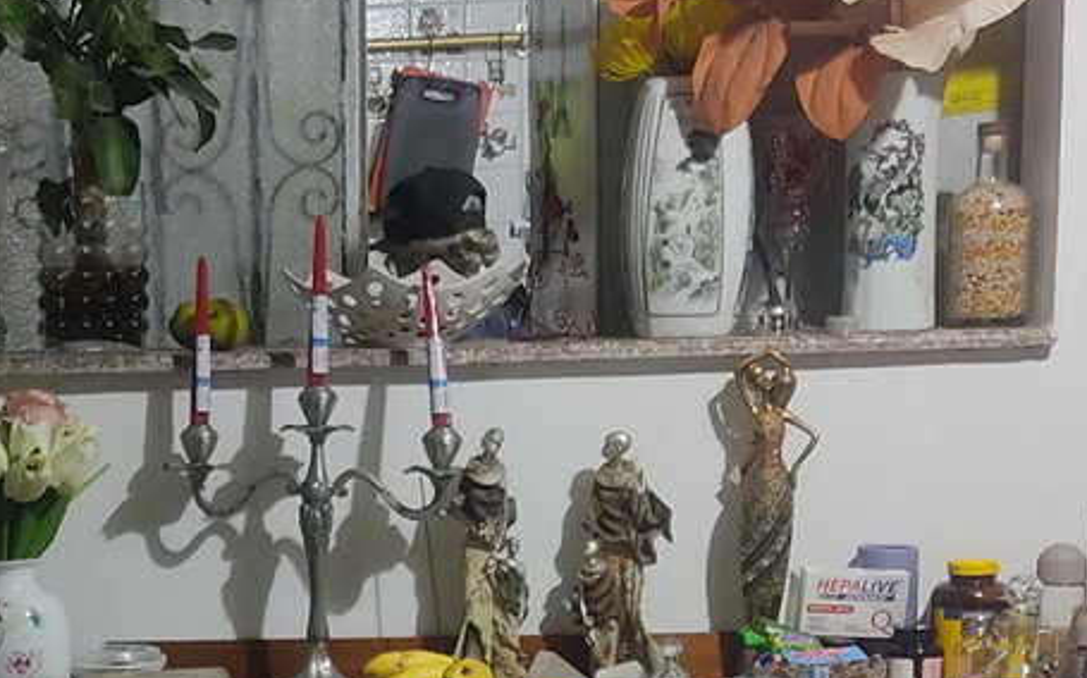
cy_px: 711
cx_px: -12
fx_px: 2872
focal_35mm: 97
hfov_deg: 20.7
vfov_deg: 13.3
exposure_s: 1/25
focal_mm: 4.74
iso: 749
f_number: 1.79
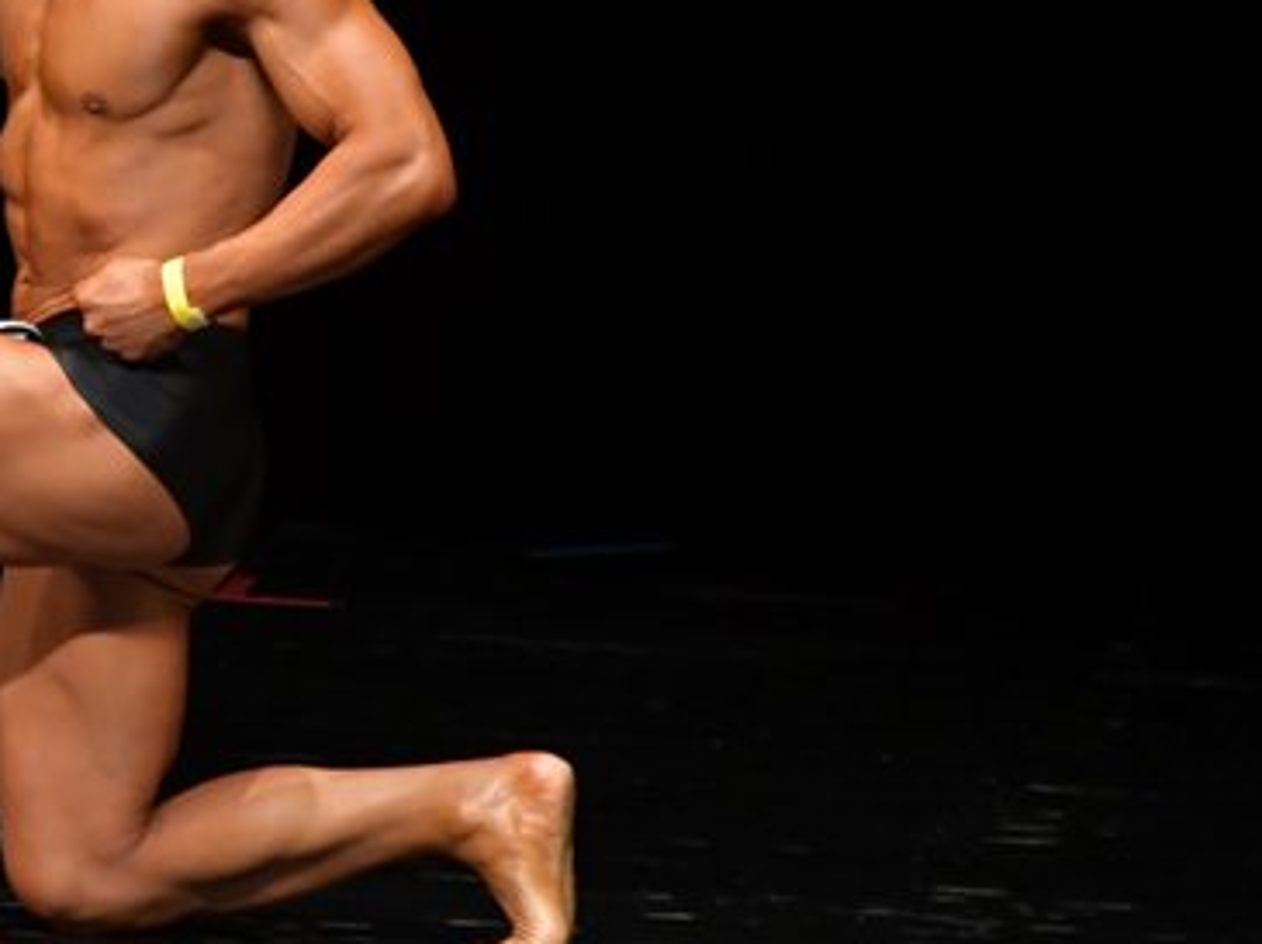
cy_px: 204
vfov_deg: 1.9
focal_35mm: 766
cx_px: 119
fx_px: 27899
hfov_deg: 2.6
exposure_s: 1/400
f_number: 5.6
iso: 3200
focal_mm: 250
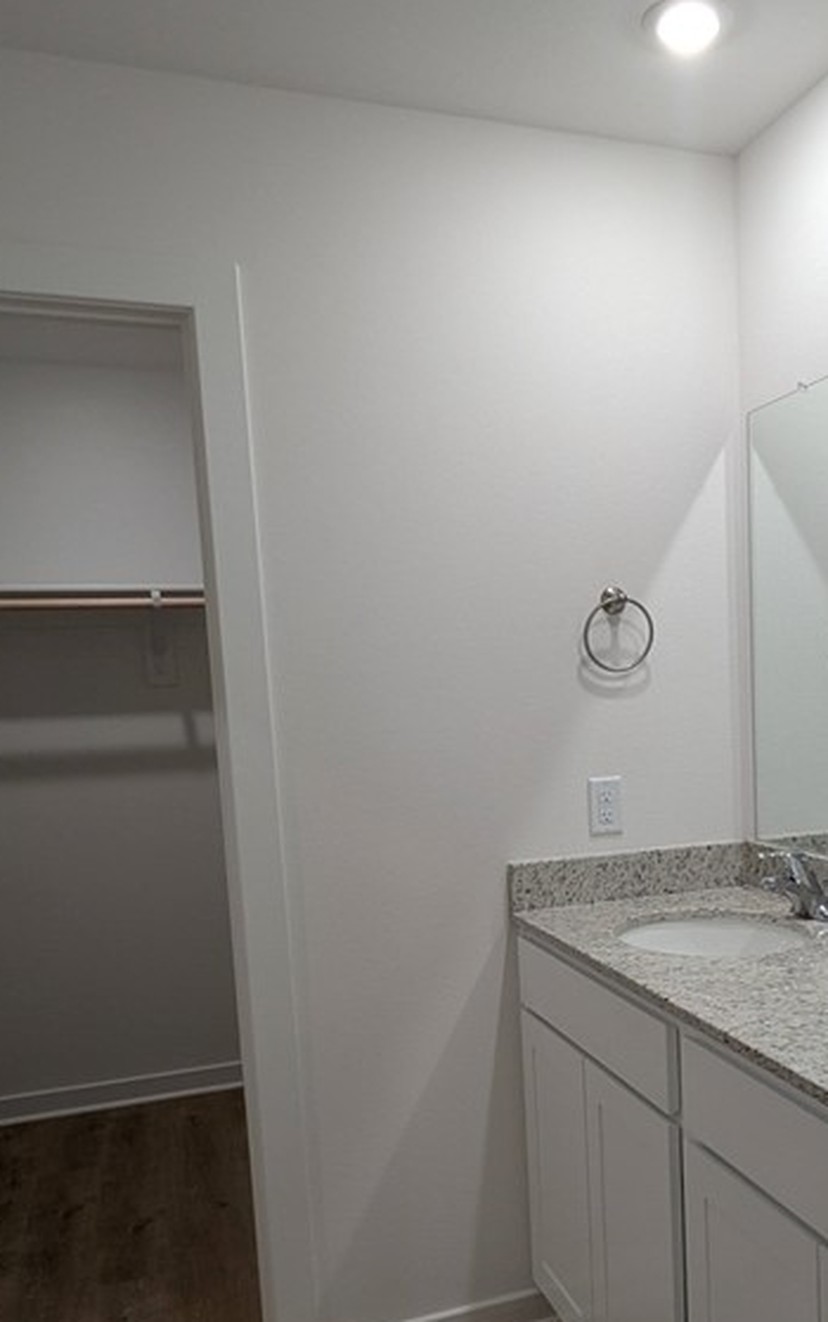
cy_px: 822
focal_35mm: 31
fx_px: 1118
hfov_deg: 39.5
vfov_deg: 60.4
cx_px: 628
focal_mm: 2.35
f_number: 2.2
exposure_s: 1/40
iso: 55
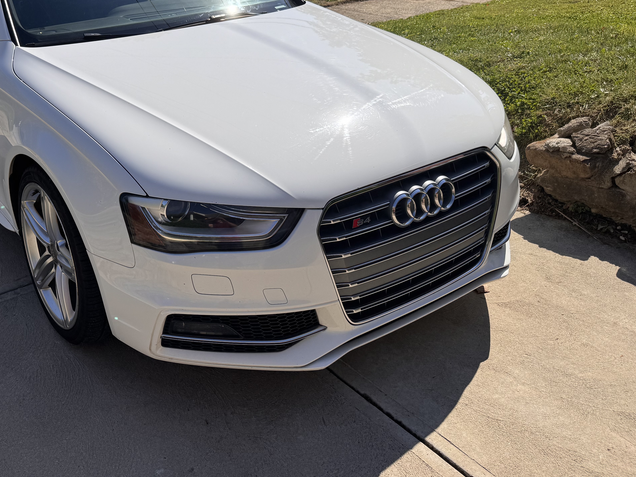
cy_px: 158
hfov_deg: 49.8
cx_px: 180
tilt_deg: -25.6
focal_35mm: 36
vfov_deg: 39.2
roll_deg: +2.0
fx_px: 661
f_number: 1.78
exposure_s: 1/7092
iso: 80
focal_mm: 6.76
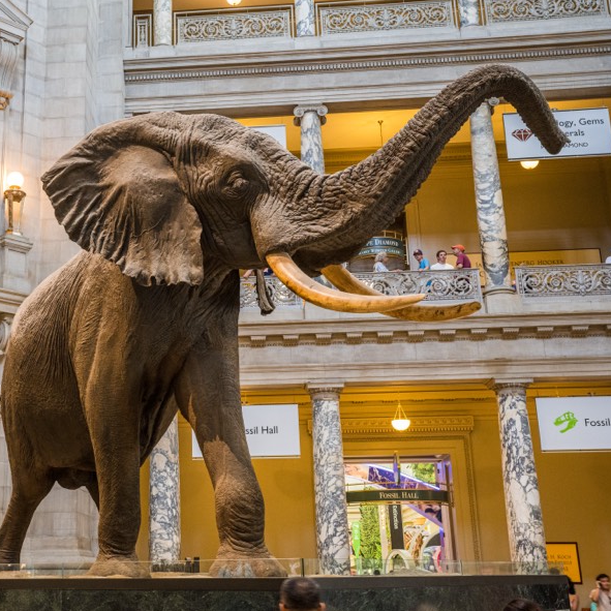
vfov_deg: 37.8
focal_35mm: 45
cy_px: 306
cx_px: 171
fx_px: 892
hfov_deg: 37.1
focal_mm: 34.5
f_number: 8
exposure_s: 1/10
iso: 1250
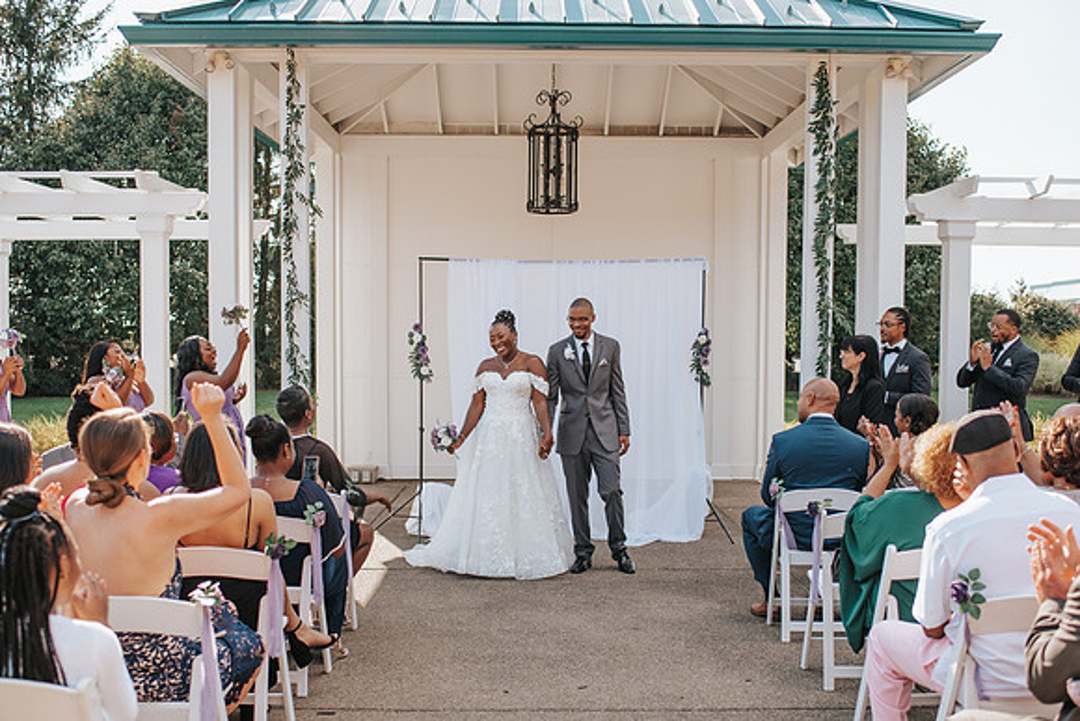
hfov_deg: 46.8
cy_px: 415
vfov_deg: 32.2
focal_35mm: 42
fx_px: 1248
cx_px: 544
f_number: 2.8
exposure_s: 1/1250
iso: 110
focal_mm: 35
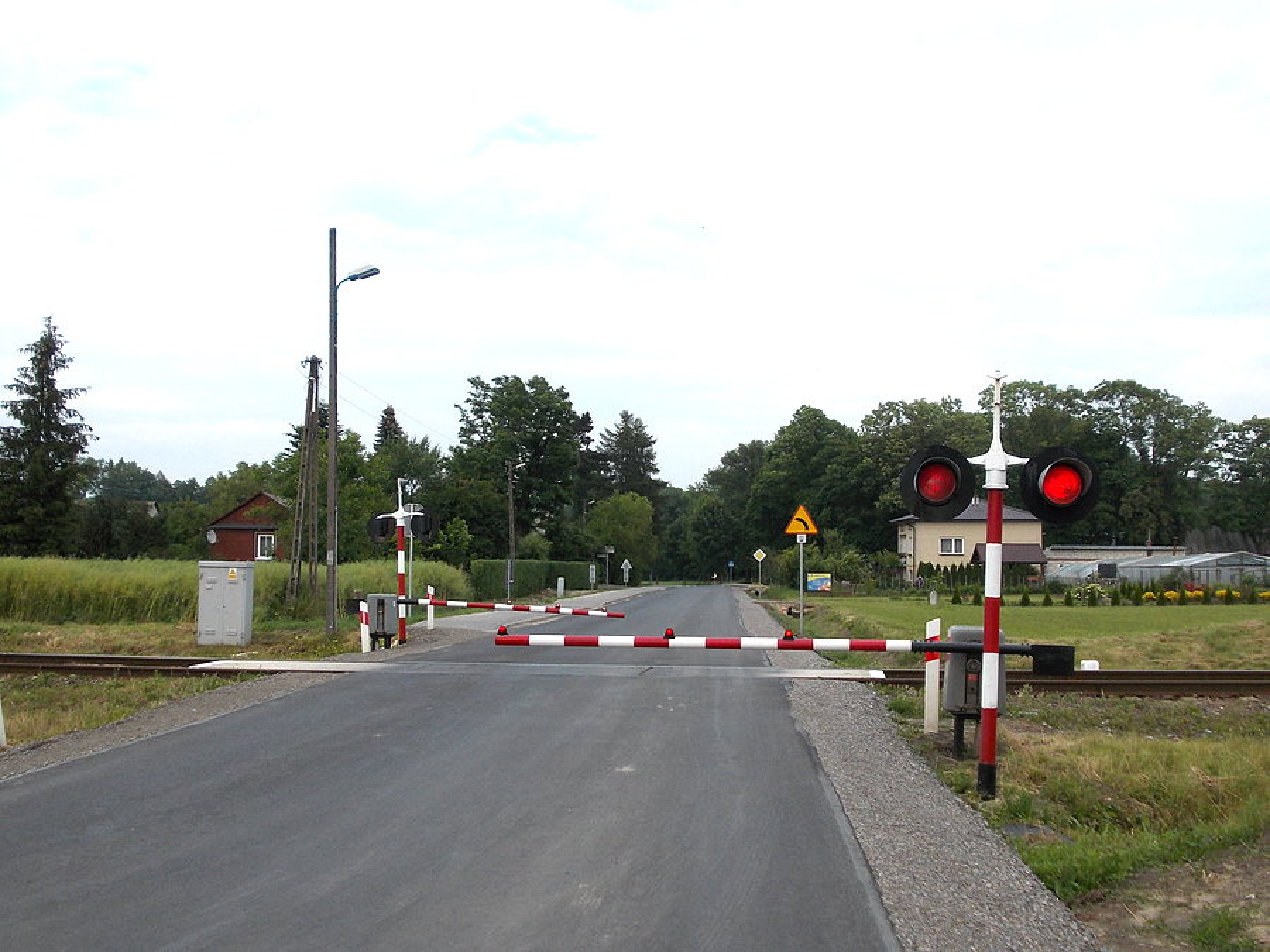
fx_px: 1394
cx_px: 635
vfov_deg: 37.7
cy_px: 476
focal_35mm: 38
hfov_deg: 49.0
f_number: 3.1
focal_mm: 5.3
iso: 80
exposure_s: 1/500
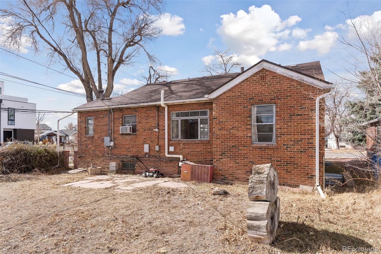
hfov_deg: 81.2
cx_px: 190
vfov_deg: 59.5
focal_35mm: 21
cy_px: 127
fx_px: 222
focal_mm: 21
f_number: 9
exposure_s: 1/800
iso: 400
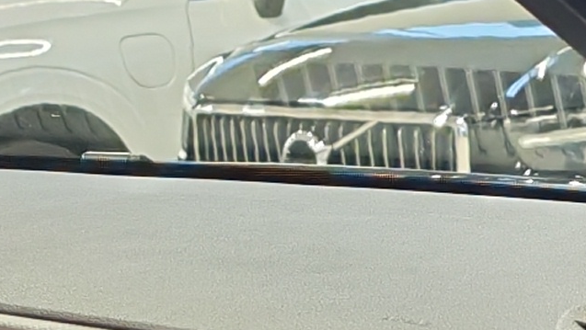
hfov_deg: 9.5
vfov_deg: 5.0
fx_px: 3482
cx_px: -144
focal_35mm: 224
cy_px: 1190
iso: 800
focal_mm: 6.12
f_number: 1.9
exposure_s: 1/50
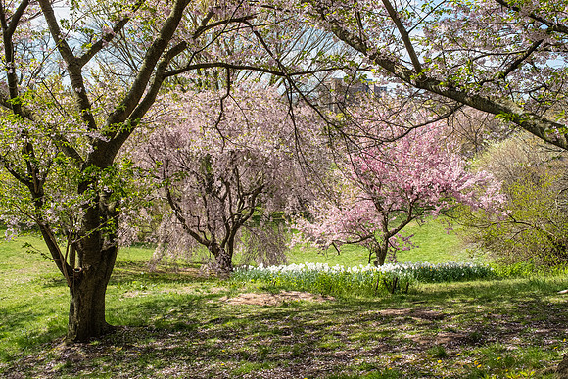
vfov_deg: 36.0
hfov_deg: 51.9
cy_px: 190
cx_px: 284
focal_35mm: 37
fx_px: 584
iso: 640
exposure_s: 1/125
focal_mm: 24.7
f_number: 10
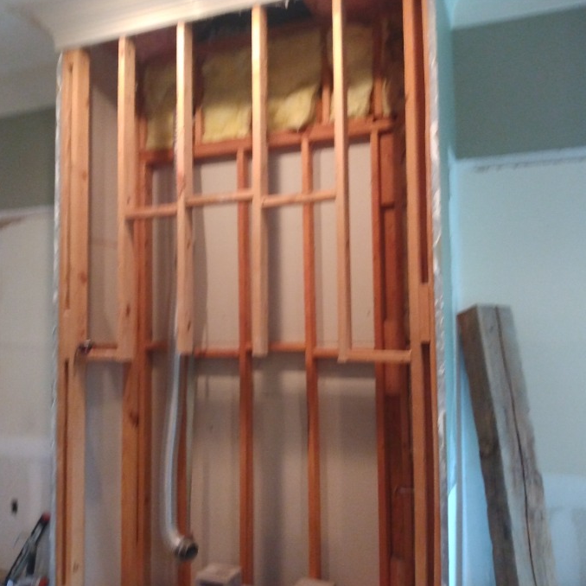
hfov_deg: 64.9
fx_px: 460
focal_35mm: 24
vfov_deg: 65.0
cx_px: 271
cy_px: 293
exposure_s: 1/24
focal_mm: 3.54
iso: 738
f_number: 2
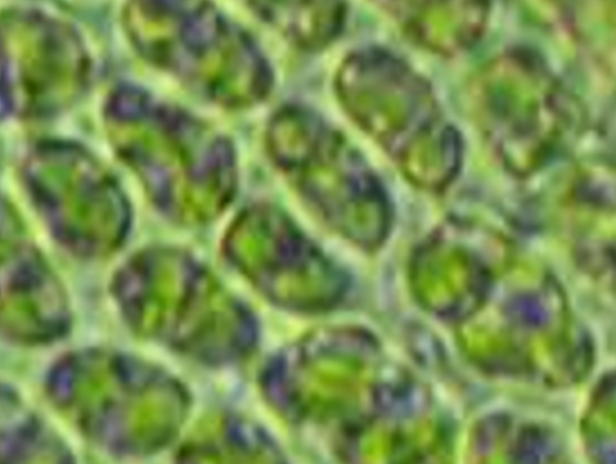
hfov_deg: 4.2
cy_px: 527
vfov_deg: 3.2
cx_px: 288
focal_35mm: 467
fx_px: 8318
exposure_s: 1/25
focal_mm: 18
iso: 1000
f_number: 4.9
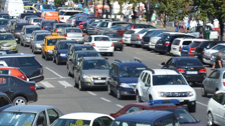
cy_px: 65
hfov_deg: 13.0
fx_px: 987
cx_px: 112
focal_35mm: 166
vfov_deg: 7.3
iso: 640
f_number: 5.6
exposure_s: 1/2500
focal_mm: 105
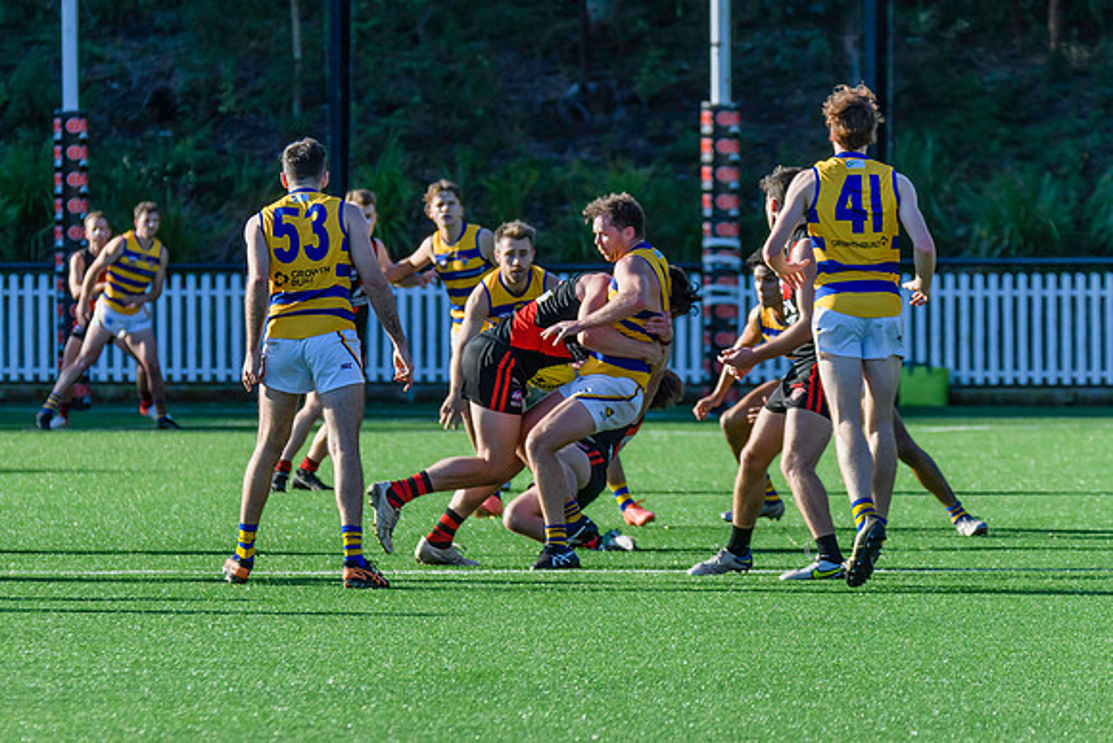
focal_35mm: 448
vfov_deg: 3.1
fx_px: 13847
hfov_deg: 4.6
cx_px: 379
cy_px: 324
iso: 800
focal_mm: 250
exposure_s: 1/2000
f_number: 5.6
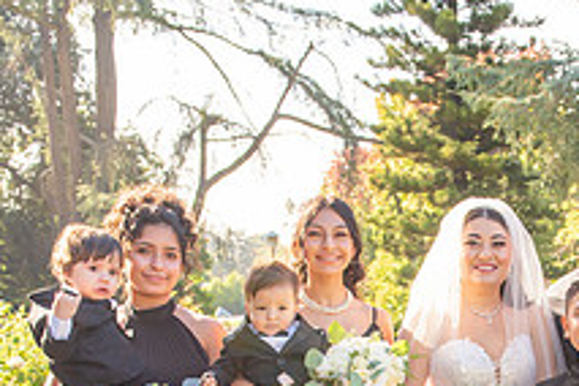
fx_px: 1270
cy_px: 518
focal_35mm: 79
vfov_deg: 16.3
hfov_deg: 25.1
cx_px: 497
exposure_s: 1/250
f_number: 5.6
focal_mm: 29
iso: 200
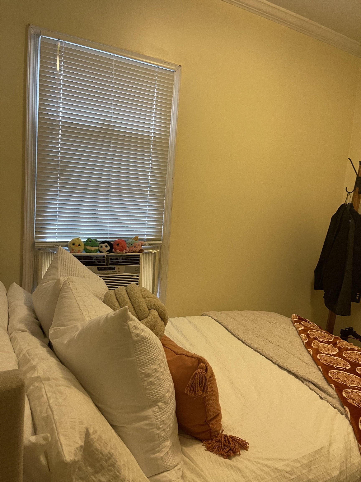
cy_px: 241
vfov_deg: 69.4
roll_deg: -4.7
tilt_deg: -7.7
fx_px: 348
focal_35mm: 25
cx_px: 180
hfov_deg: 54.9
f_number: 1.6
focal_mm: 5.1
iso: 250
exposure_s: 1/60
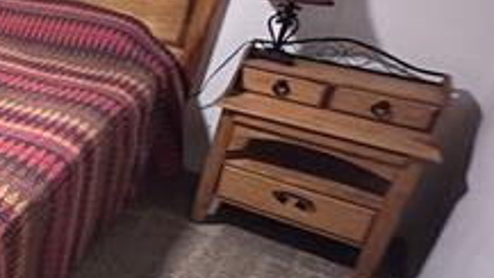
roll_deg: -0.9
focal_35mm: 45
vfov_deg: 26.2
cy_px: 72
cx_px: -212
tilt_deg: -21.3
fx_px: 589
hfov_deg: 30.4
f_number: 2.2
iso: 800
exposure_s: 1/60
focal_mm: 2.22
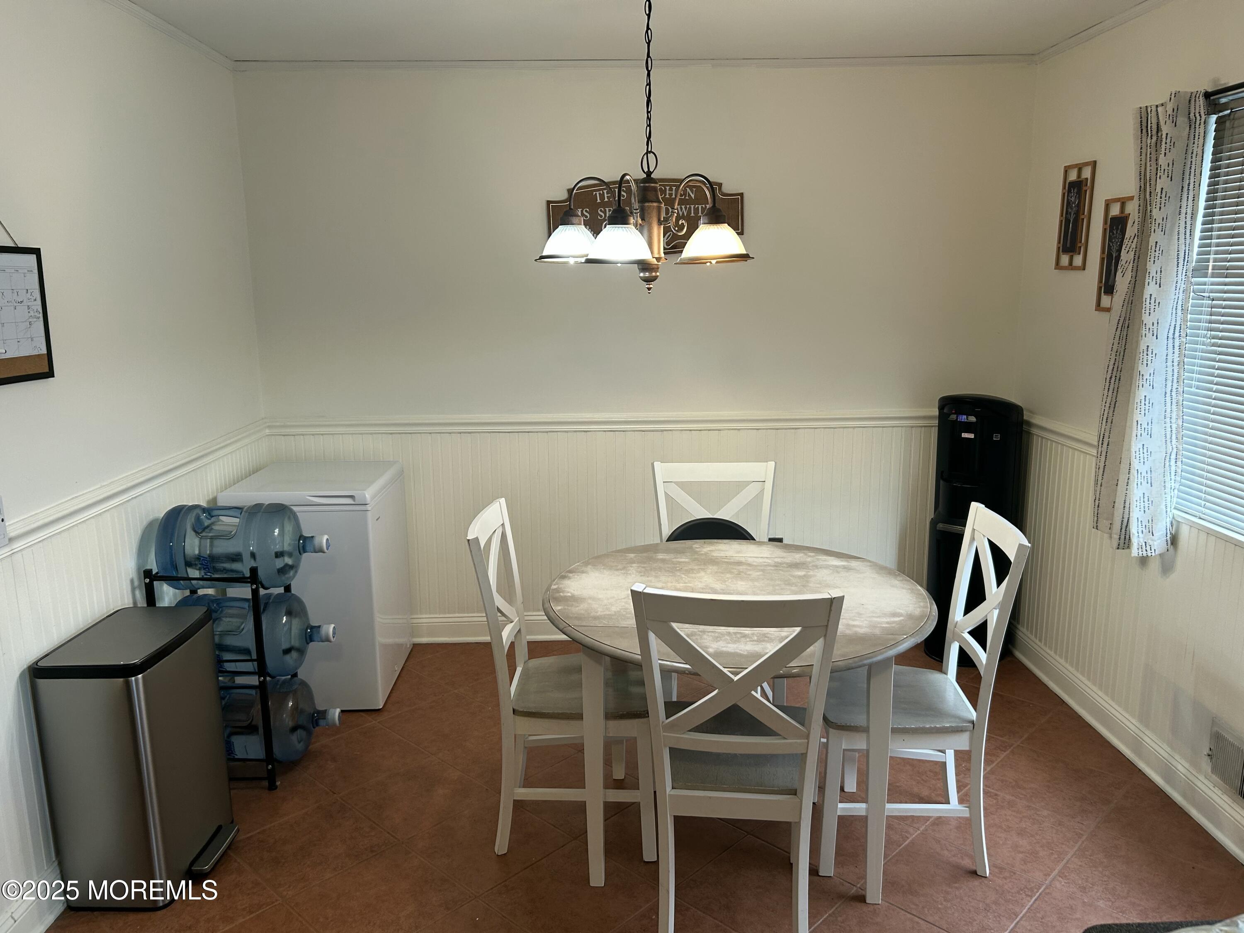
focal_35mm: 26
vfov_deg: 53.1
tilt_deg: -11.2
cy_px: 466
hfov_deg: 67.3
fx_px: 934
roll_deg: +0.5
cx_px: 622
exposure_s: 1/60
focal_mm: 5.7
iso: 80
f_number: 1.5
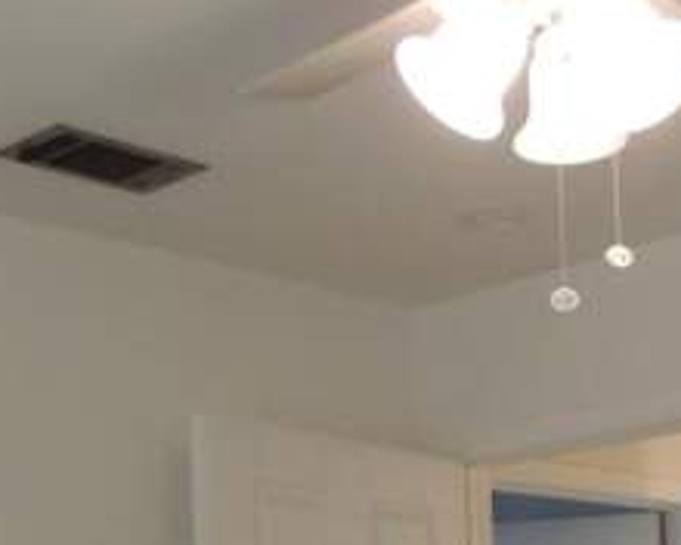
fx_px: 1713
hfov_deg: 21.9
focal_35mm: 85
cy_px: 762
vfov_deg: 16.8
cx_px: 625
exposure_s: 1/60
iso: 800
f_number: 3.1
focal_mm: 5.3
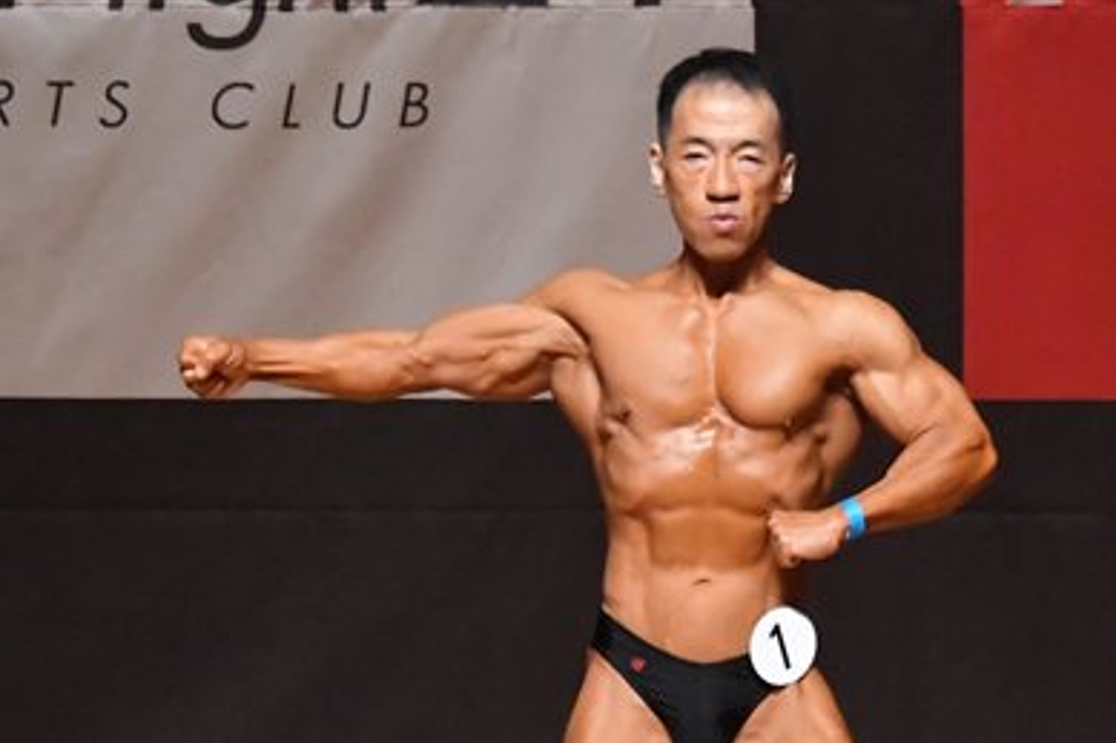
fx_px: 17600
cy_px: 577
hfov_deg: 3.6
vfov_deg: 2.4
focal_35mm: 568
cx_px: 561
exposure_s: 1/400
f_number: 5.6
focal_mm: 190
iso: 10000
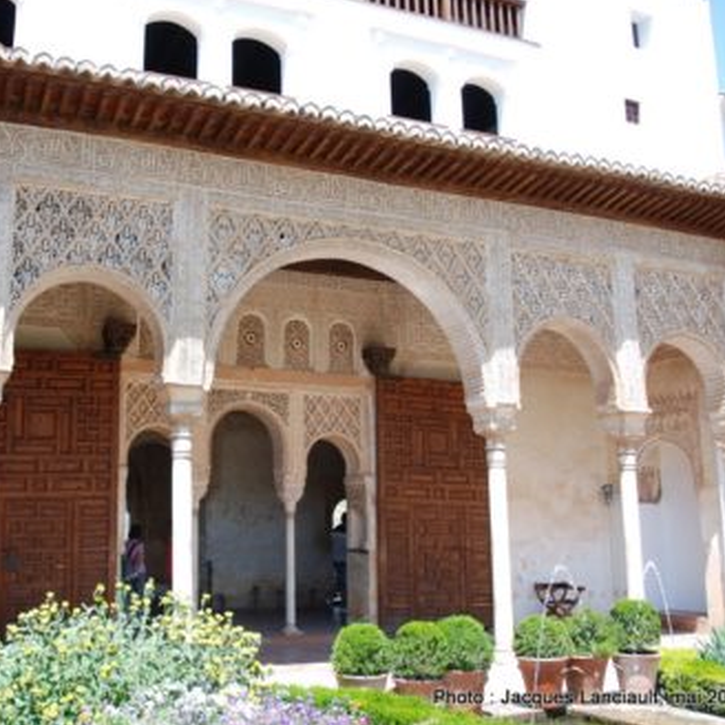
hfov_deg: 46.2
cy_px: 359
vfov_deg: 47.2
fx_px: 829
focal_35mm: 35
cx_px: 223
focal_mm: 18
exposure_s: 1/125
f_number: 5.6
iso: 100
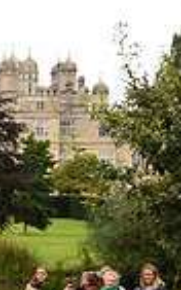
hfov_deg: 5.8
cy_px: 241
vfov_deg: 9.6
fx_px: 1722
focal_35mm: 218
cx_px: -226
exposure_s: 1/1250
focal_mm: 52
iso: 1000
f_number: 5.6
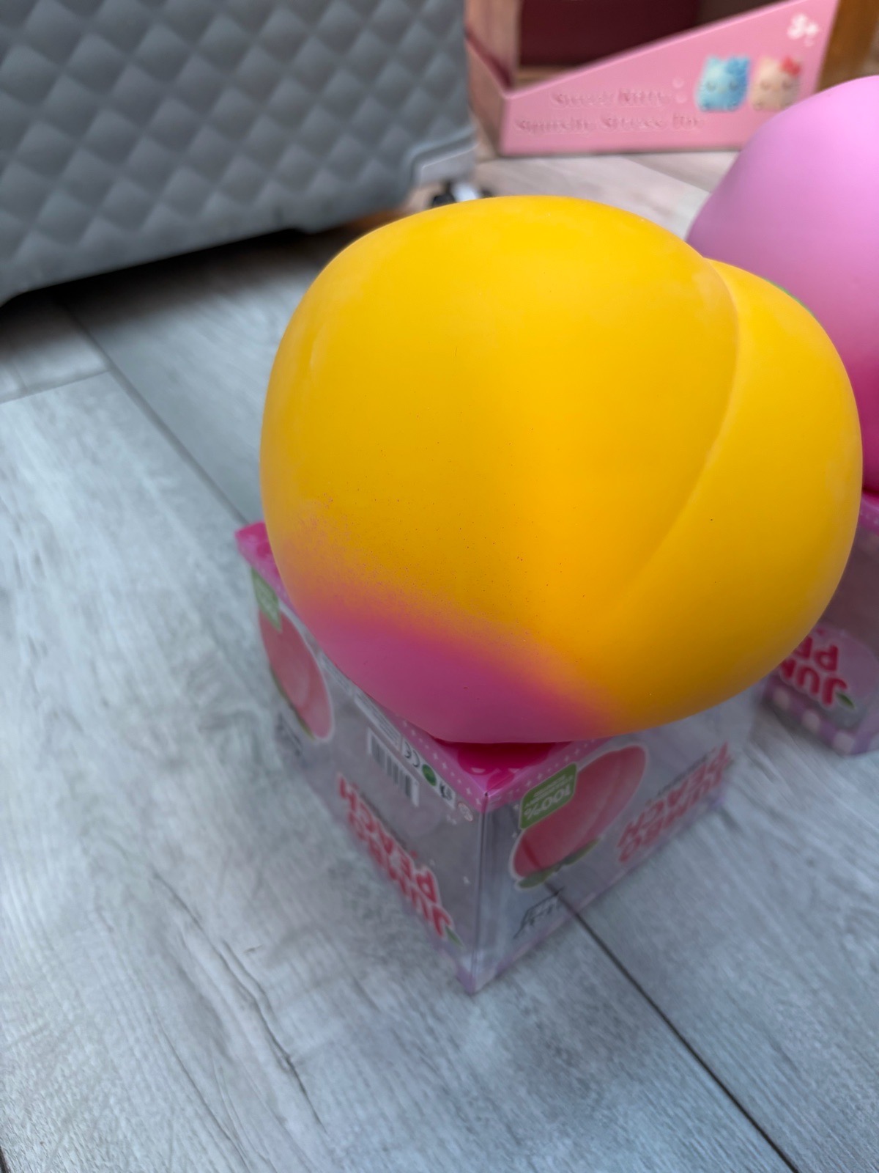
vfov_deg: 67.3
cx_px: 440
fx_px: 880
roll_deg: -1.2
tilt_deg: -41.4
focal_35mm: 26
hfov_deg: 53.1
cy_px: 586
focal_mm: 5.96
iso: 125
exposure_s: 1/50
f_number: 1.6
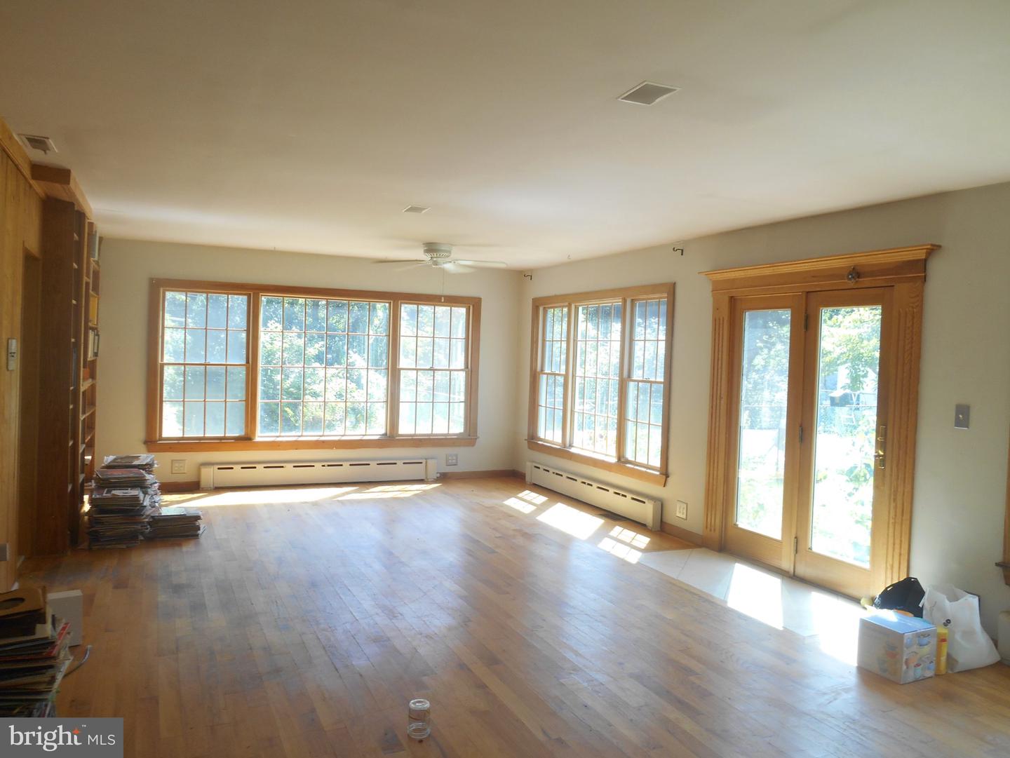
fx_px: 759
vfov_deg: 53.1
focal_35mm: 26
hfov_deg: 67.3
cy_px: 379
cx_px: 505
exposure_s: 1/40
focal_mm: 4.7
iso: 80
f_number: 3.4
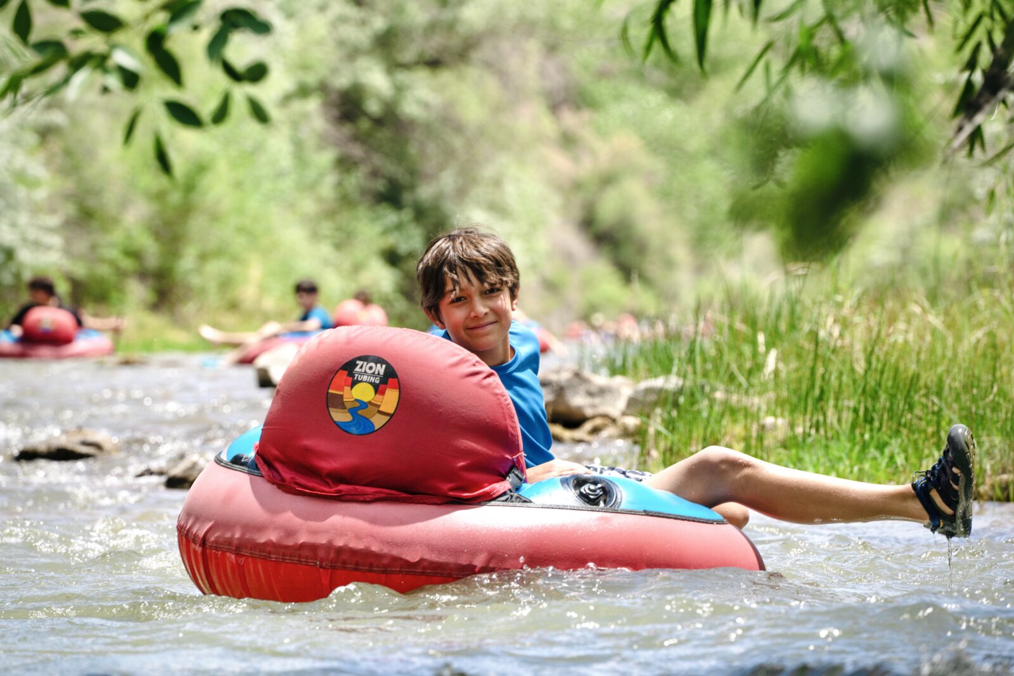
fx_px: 8450
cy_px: 338
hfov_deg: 6.9
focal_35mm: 300
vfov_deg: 4.6
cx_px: 507
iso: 500
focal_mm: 300
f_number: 10
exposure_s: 1/800
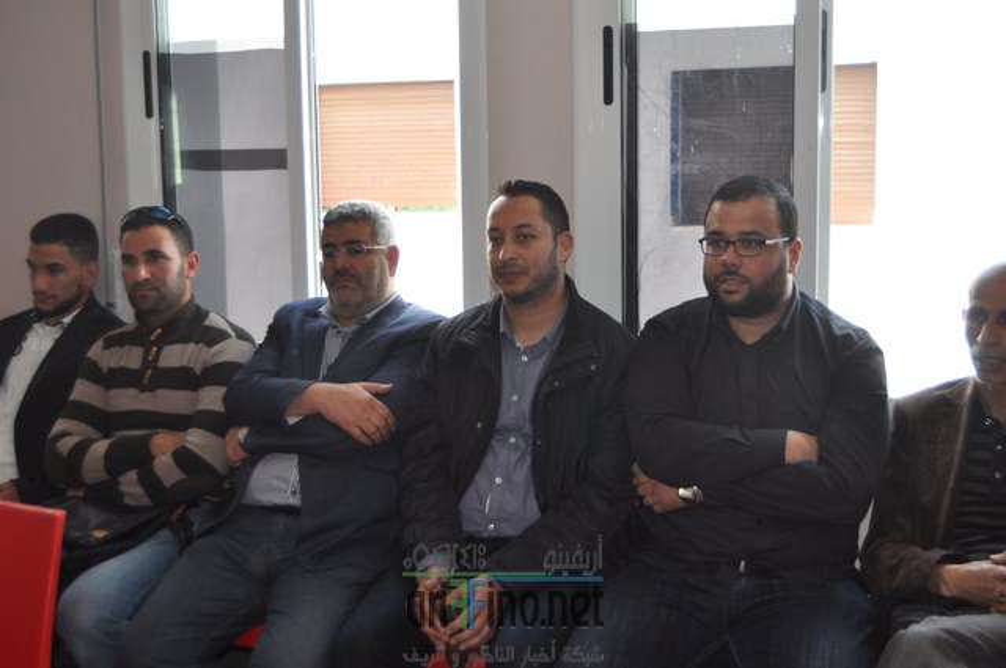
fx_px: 1298
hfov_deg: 42.4
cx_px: 503
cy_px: 334
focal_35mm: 46
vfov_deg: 28.9
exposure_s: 1/125
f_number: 4.2
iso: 500
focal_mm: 31
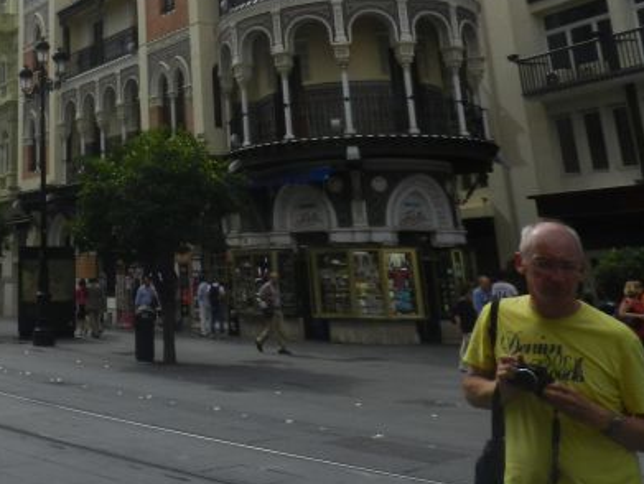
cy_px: 8
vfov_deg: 29.1
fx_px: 875
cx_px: 46
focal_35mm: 47
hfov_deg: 37.4
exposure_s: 1/800
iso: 160
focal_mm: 4
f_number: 5
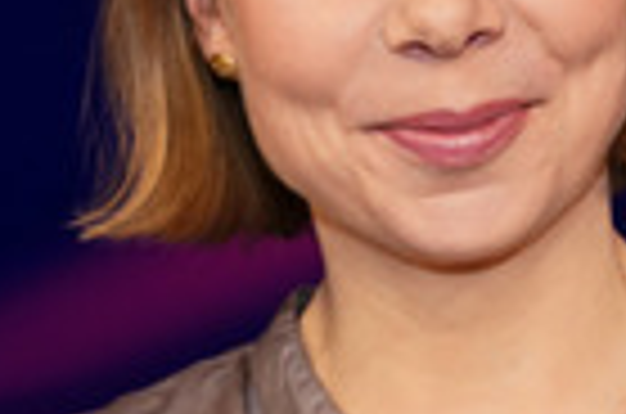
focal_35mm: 153
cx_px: 462
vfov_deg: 8.9
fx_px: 2654
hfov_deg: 13.4
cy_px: 162
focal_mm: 47
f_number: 5
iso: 2000
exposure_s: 1/125
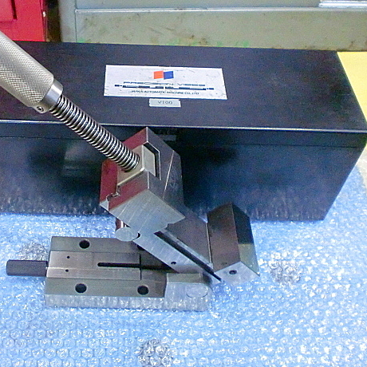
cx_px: 122
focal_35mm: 43
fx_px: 516
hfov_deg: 38.7
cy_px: 191
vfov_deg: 39.2
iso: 1250
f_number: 3.1
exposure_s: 1/60
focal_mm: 6.3
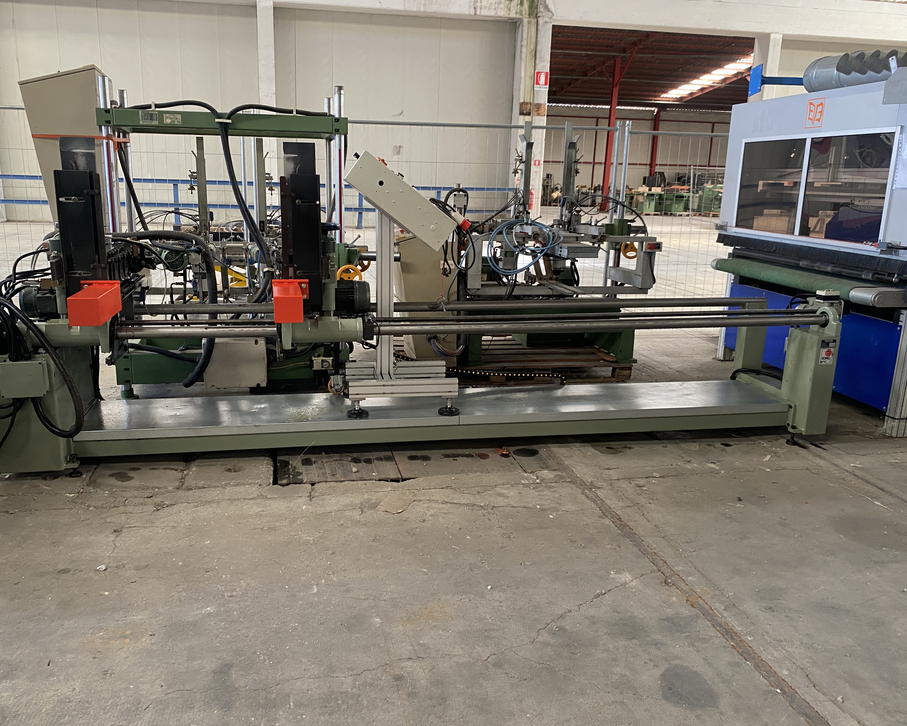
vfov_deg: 51.5
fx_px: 752
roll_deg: -1.8
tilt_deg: -14.7
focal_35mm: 28
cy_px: 372
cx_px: 418
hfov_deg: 62.1
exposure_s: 1/60
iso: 250
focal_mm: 4.25
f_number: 1.8
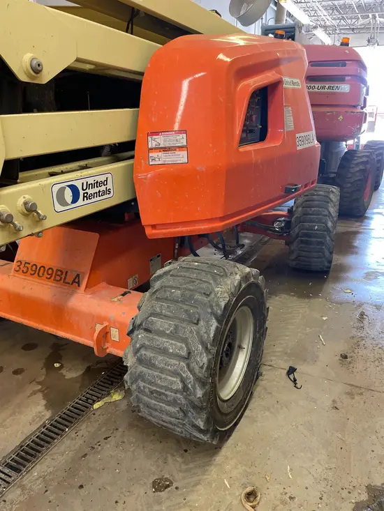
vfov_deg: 67.3
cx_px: 192
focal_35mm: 26
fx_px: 384
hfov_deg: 53.1
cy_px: 256
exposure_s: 1/60
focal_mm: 4.2
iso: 250
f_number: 1.6
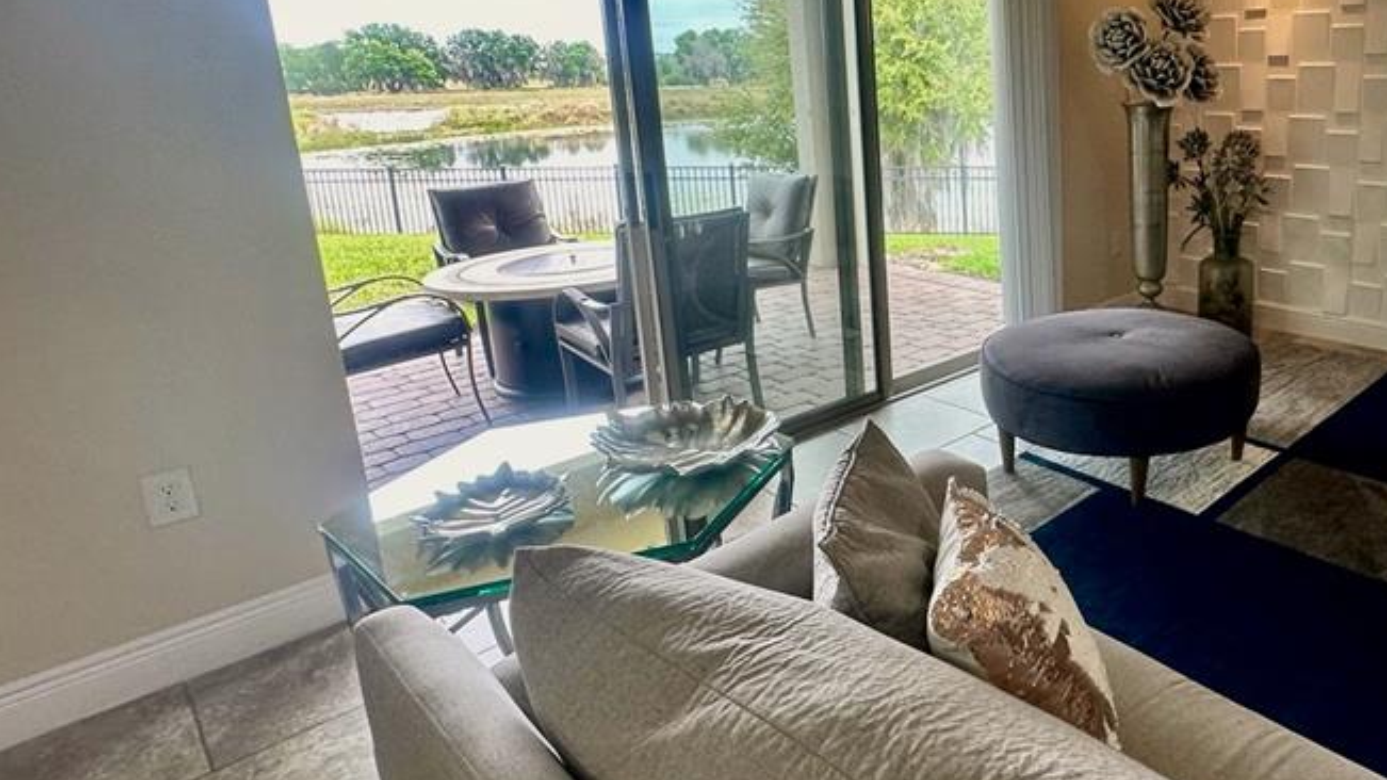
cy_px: 260
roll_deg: +0.7
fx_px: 883
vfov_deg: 46.9
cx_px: 1074
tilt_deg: -11.7
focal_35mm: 24
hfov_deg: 70.1
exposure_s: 1/120
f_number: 2.2
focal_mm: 2.22
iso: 100
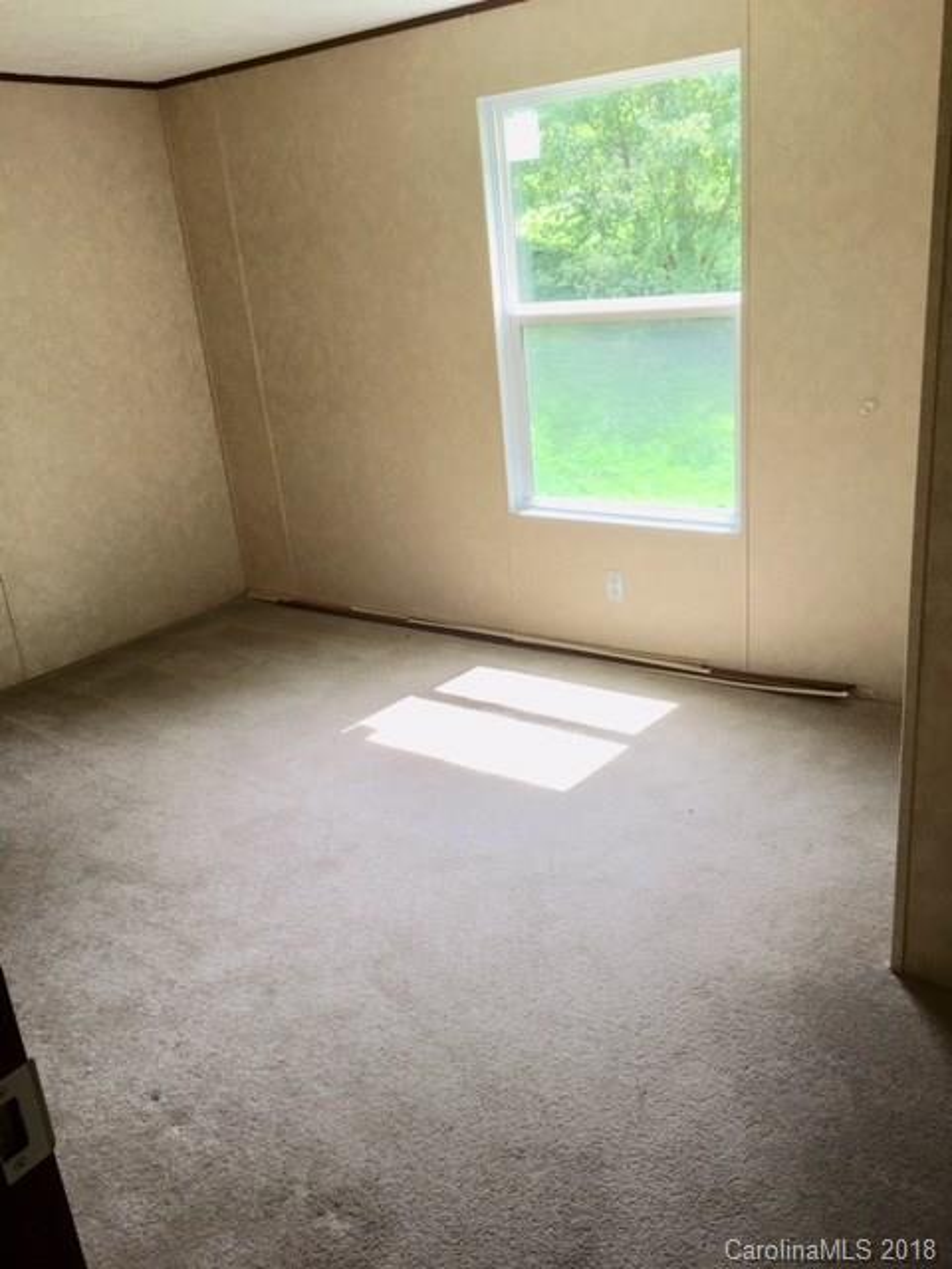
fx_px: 1063
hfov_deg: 48.2
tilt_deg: -20.2
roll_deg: +5.8
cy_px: 634
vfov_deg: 61.7
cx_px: 476
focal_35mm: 29
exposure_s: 1/120
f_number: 2.2
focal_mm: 4.15
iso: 25
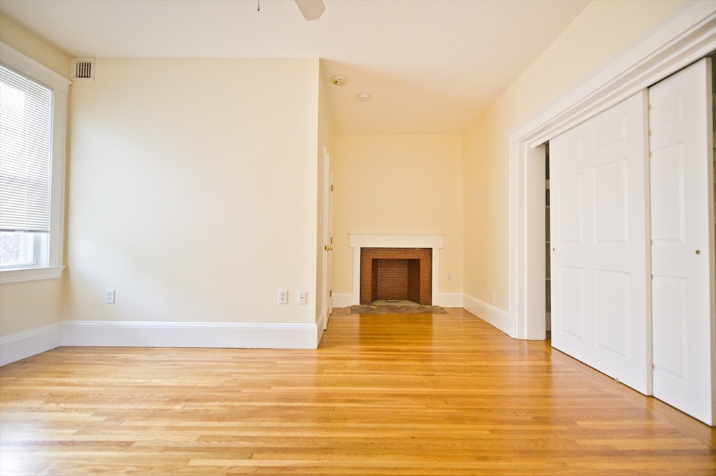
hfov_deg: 104.3
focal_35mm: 14
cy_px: 238
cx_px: 358
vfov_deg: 81.1
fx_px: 278
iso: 1400
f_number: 2.8
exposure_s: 1/125
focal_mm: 14
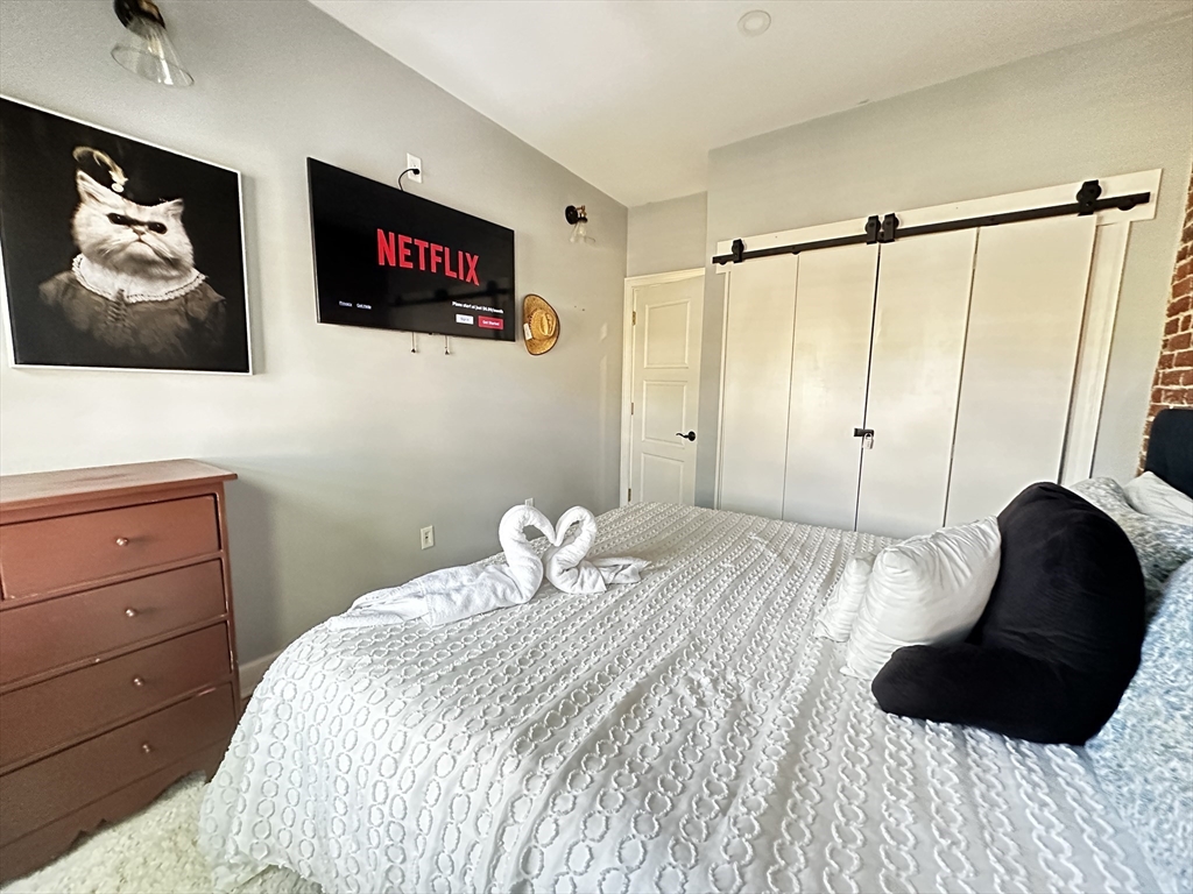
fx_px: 482
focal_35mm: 14
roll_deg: -0.8
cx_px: 596
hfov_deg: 102.1
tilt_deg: -8.1
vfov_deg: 85.7
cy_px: 447
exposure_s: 1/30
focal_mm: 2.22
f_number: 2.2
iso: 1600
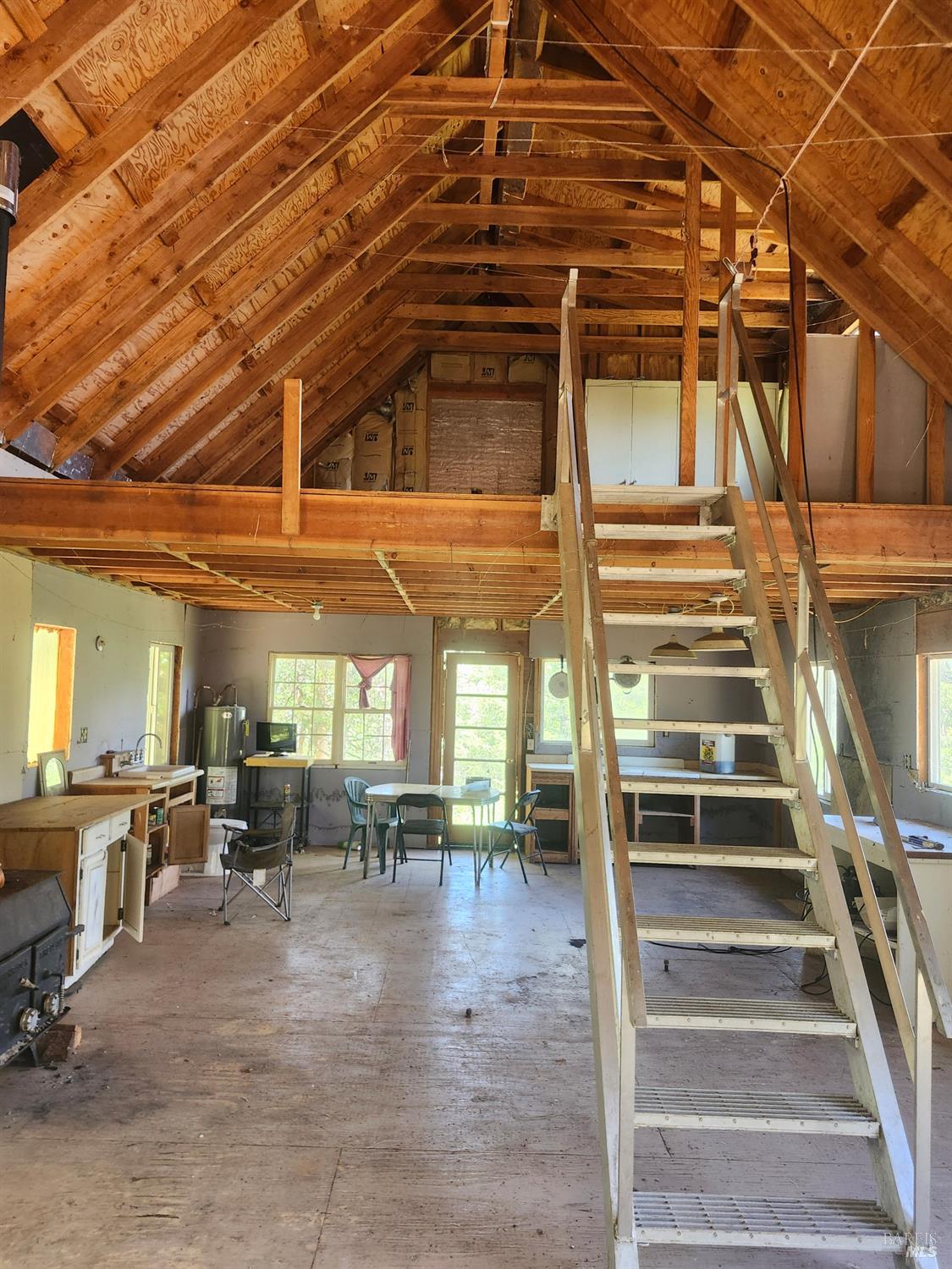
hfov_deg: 58.9
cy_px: 634
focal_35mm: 23
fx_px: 843
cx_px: 476
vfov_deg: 73.9
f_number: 1.8
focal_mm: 5.54
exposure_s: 1/120
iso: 500
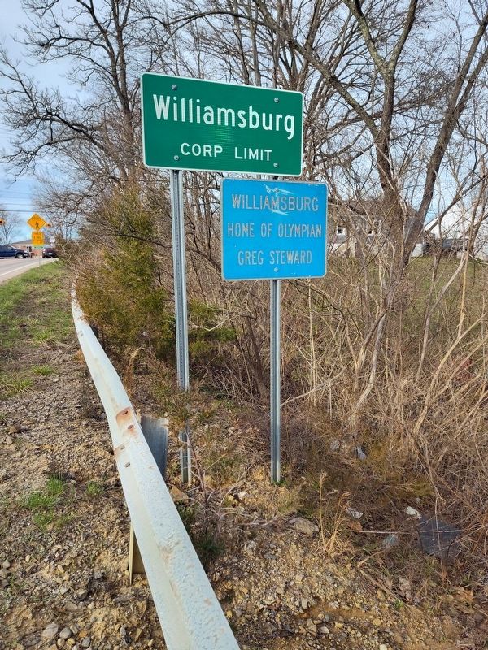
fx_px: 432
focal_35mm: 23
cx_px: 244
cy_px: 325
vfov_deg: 73.9
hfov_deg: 58.9
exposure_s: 1/810
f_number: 1.8
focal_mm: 5.56
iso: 100
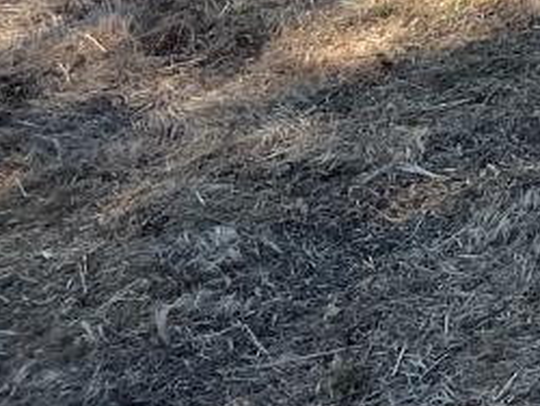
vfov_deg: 8.5
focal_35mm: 156
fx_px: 2436
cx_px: 1614
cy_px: -671
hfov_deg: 9.7
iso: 50
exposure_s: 1/2695
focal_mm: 5.7
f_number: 1.5
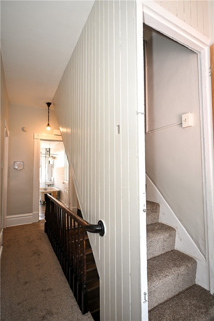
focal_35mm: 19
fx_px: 167
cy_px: 160
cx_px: 107
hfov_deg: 65.2
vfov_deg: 87.7
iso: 450
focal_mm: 12.5
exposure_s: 1/60
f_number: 4
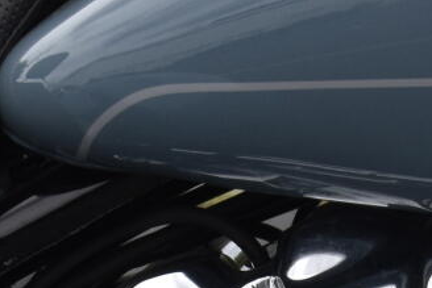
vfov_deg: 4.8
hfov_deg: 7.5
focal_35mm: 274
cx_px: 366
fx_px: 3289
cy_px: 770
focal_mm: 30
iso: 400
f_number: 10
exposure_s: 1/400
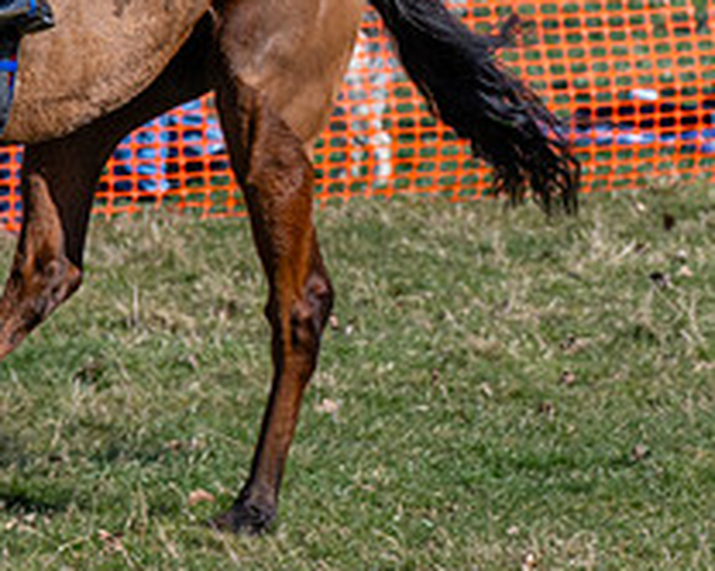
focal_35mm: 361
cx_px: 427
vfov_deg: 4.3
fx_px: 7632
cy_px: -18
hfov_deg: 5.4
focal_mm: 70
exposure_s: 1/1600
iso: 200
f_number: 5
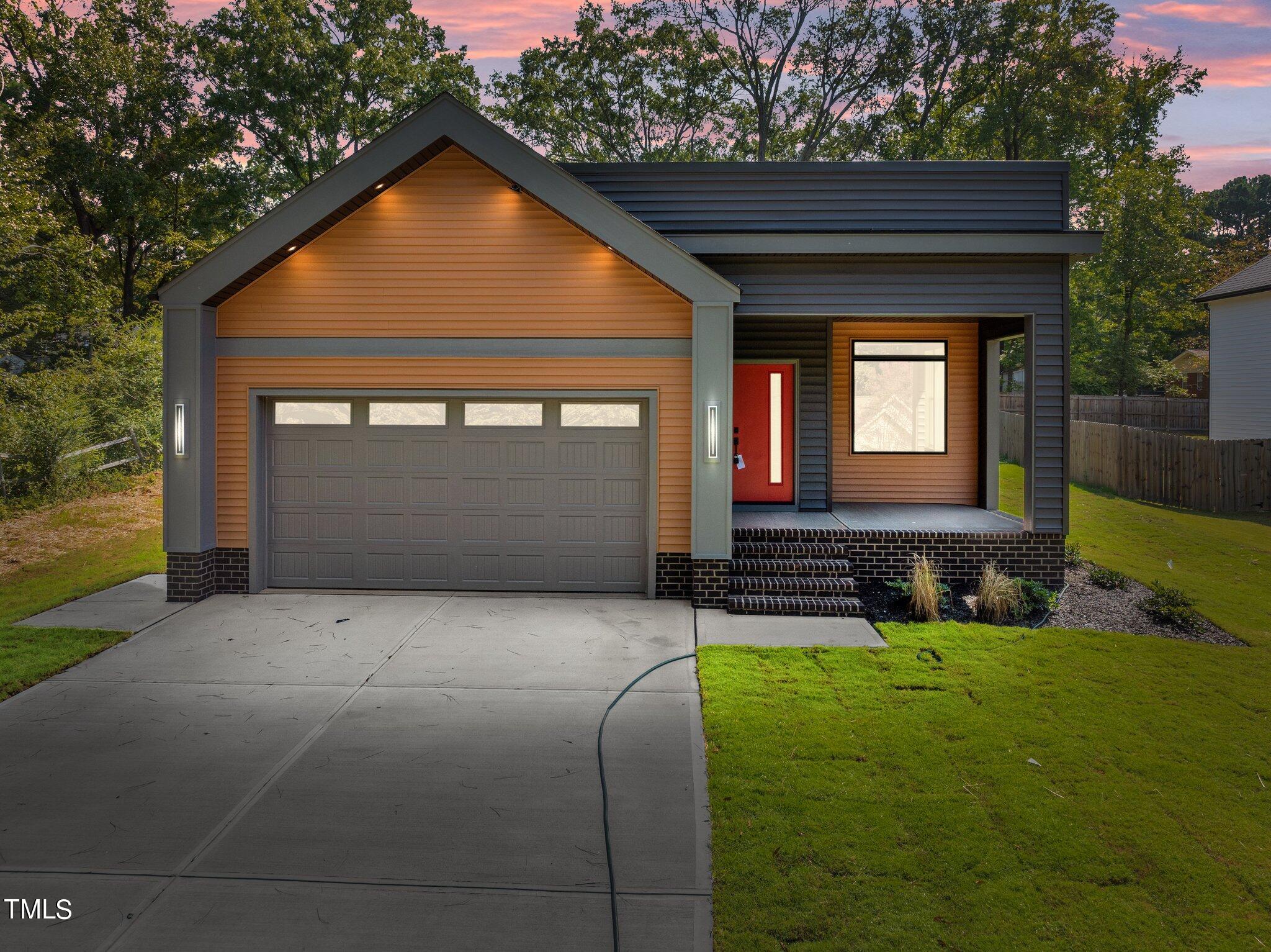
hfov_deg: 71.6
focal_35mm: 24
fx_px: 881
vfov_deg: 56.8
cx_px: 636
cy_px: 476
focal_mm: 12.29
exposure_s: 1/50
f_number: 5.6
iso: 110
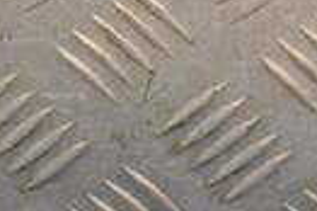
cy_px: 390
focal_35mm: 344
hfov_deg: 6.0
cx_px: 7
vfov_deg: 4.0
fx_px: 3025
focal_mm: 50
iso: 800
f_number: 8
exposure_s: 1/200
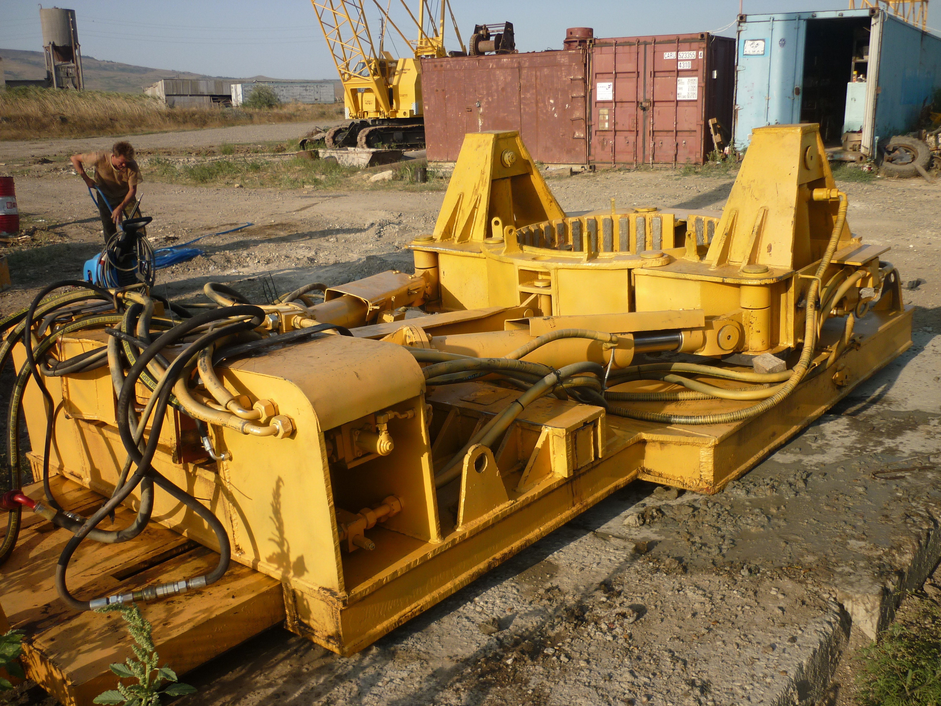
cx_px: 470
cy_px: 353
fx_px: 897
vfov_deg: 42.9
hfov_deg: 55.4
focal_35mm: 33
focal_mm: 5.5
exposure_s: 1/125
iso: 80
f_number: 8
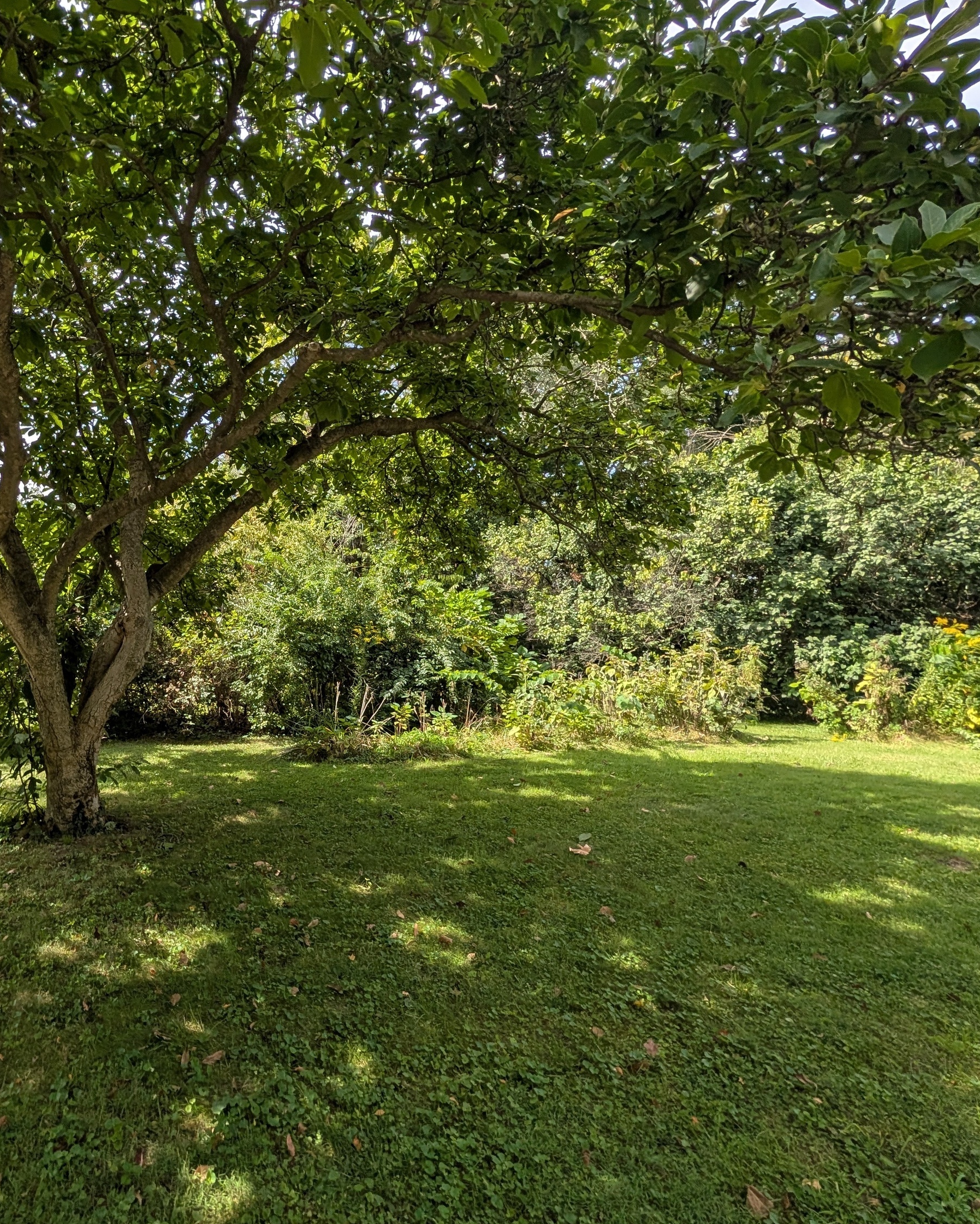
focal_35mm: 16
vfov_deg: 93.1
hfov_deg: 75.9
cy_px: 614
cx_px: 275
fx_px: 580
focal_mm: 2.02
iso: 64
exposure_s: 1/2016
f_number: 1.7
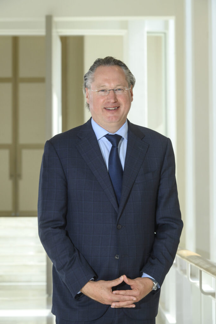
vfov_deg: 17.1
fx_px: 1080
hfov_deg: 11.4
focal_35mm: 120
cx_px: 108
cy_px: 162
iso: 500
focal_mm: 120
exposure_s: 1/200
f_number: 10
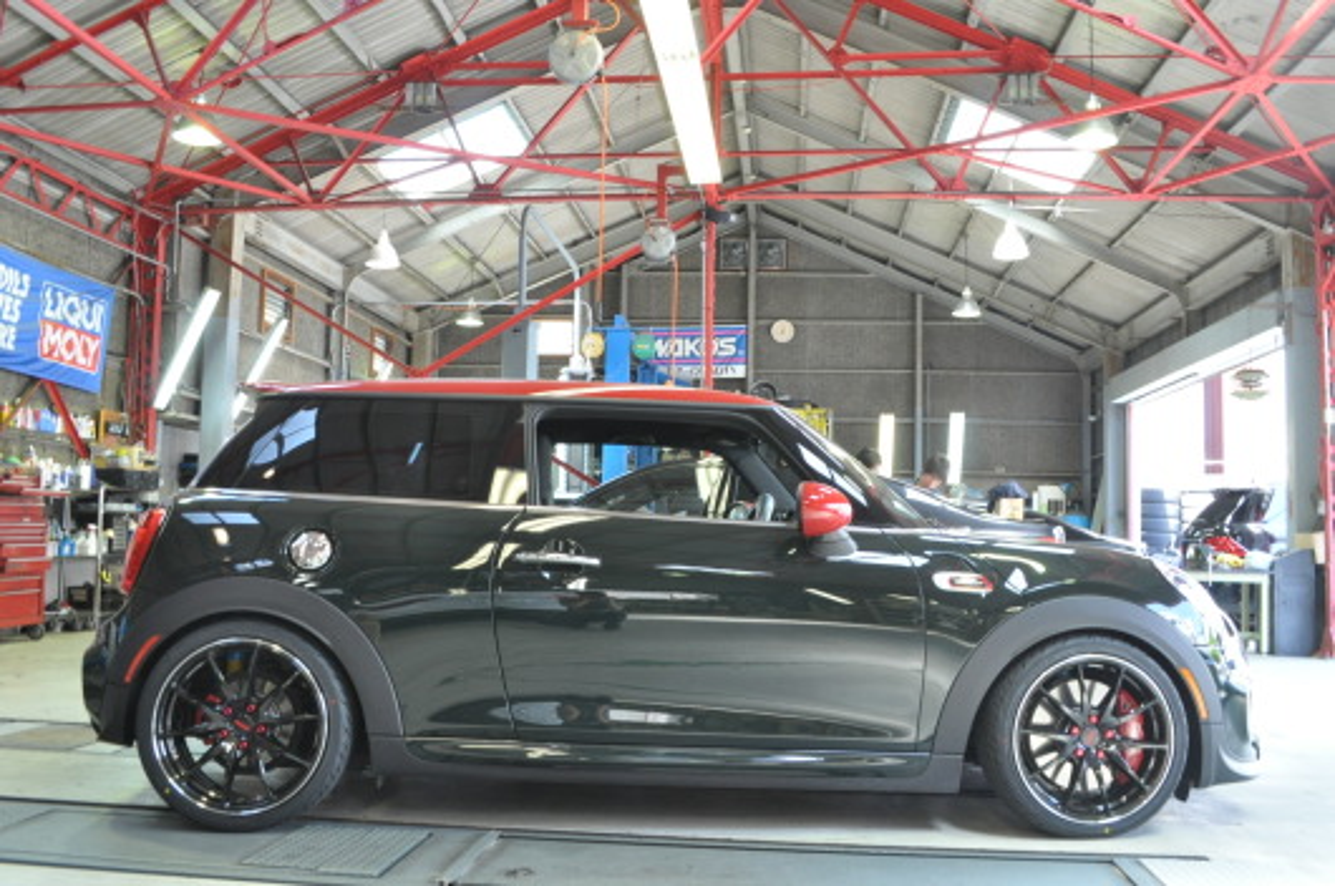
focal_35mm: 33
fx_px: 1222
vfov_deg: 39.9
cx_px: 668
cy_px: 443
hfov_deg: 57.3
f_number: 8
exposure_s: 1/20
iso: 800
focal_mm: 22
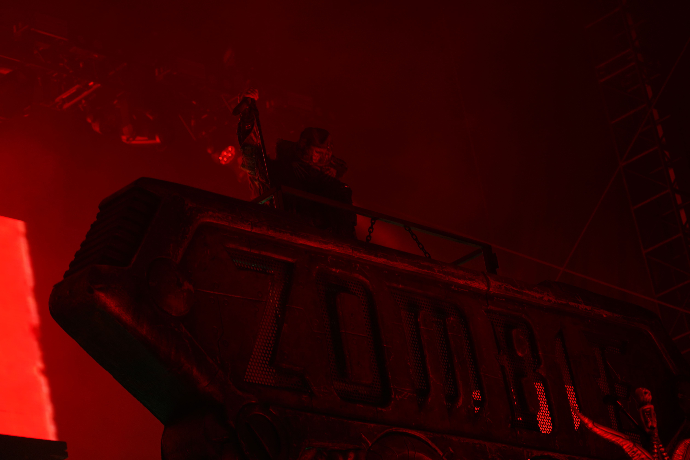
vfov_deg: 13.0
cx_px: 345
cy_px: 230
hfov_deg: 19.5
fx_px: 2012
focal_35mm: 105
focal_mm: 105
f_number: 4
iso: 160
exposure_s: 1/125
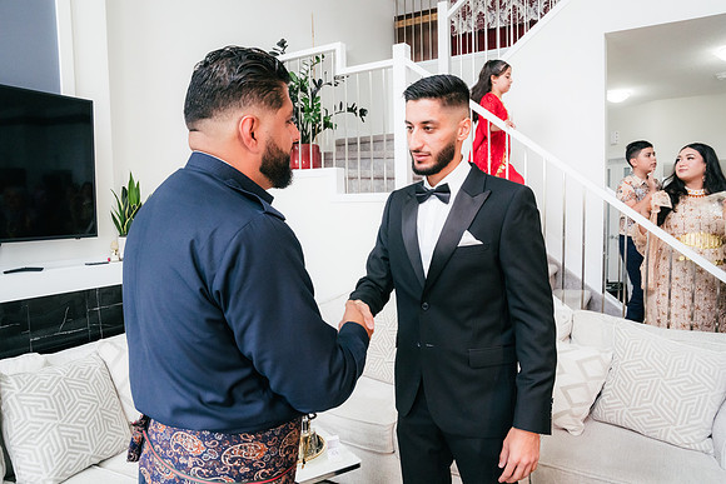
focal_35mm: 24
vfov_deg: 53.2
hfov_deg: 73.7
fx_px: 484
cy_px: 242
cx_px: 363
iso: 6400
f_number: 9
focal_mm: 24
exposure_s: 1/160
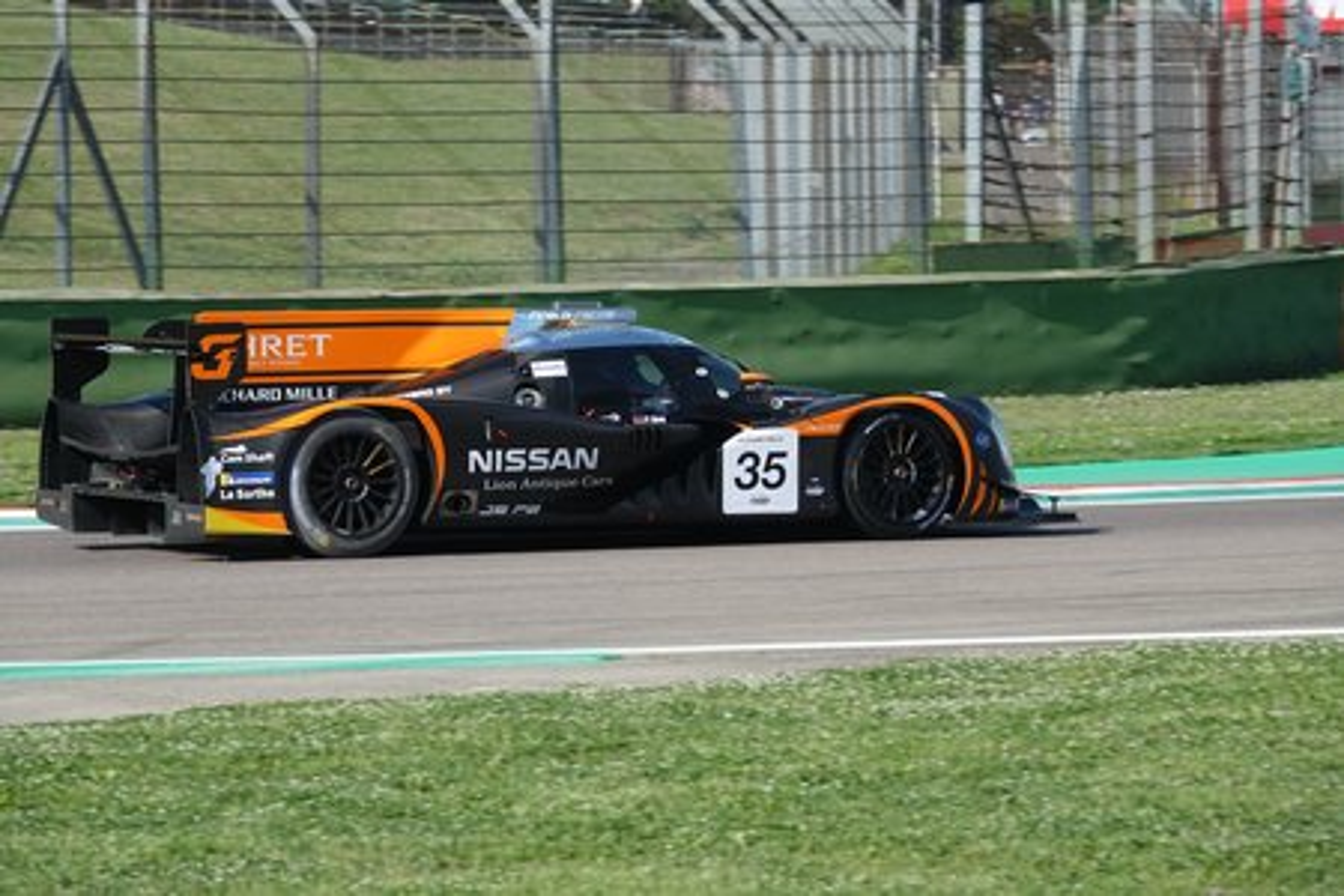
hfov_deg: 11.2
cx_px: 672
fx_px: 6869
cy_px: 448
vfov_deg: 7.5
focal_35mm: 184
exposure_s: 1/800
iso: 160
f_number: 5
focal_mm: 67.46
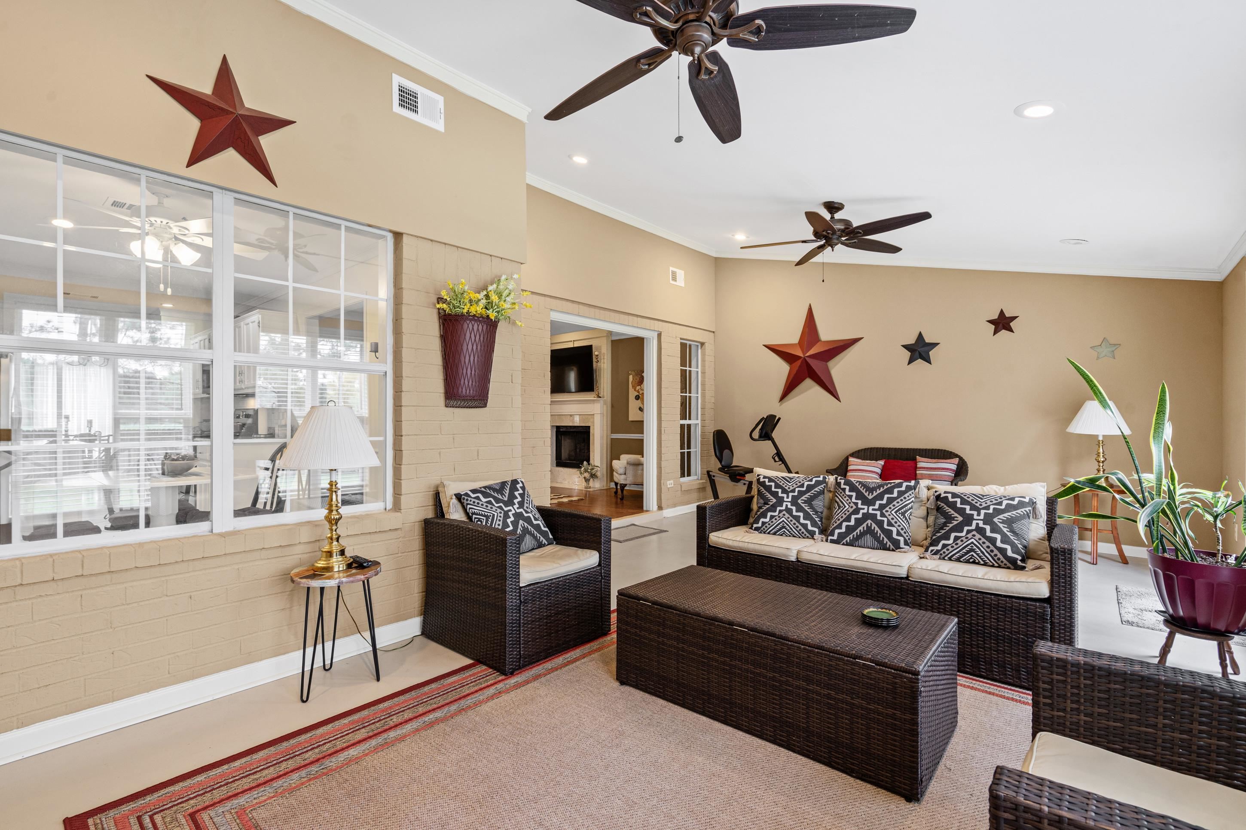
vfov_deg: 73.7
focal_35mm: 16
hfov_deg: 96.7
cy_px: 415
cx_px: 623
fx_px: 554
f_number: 9
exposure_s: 1/5
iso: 800
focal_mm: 16
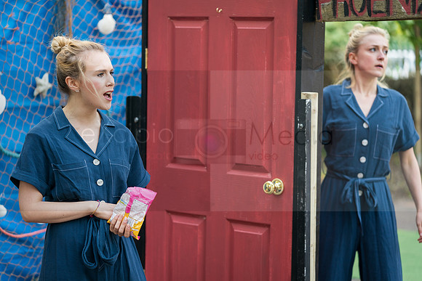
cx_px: 211
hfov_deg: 19.8
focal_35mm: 103
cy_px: 140
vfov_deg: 13.3
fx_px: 1208
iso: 250
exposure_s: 1/125
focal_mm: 103
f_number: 2.8
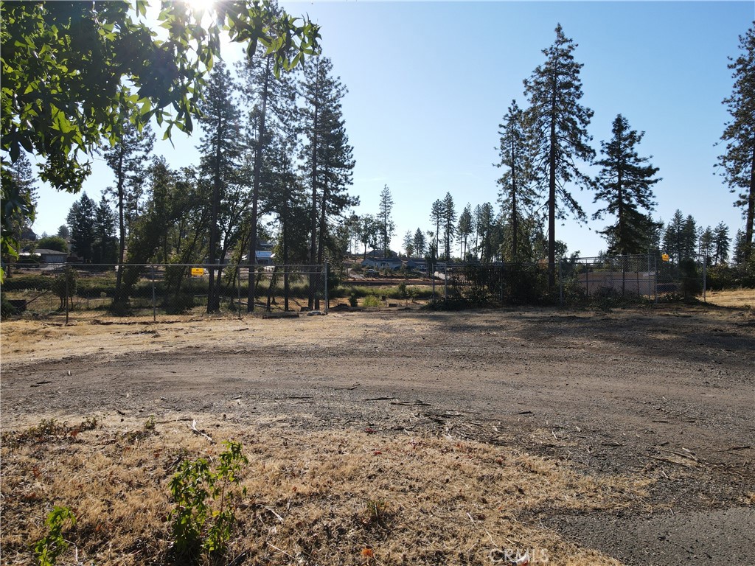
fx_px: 523
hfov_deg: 71.6
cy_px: 283
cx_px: 378
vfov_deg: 56.8
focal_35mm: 24
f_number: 2.8
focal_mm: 4.5
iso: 100
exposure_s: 1/640
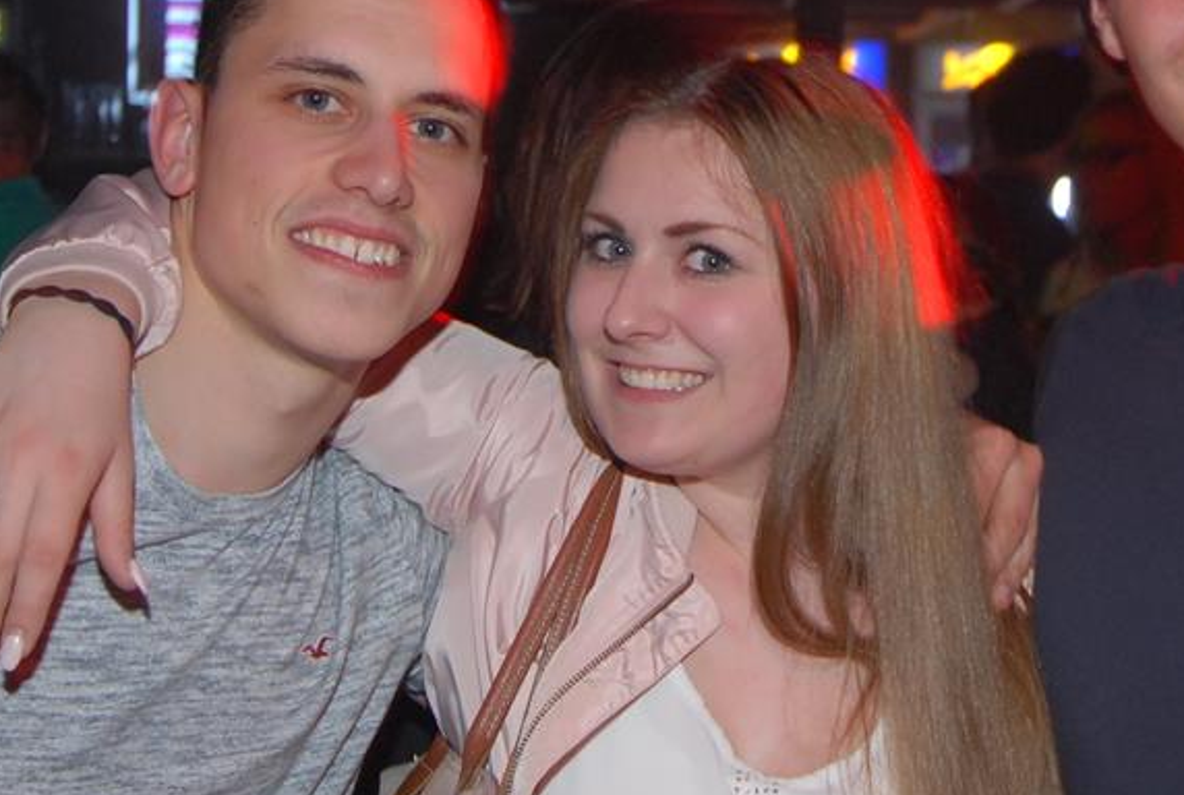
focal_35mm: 72
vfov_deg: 19.0
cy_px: 288
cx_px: 805
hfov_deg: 27.8
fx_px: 2373
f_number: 5.6
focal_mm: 24
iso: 400
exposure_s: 1/6
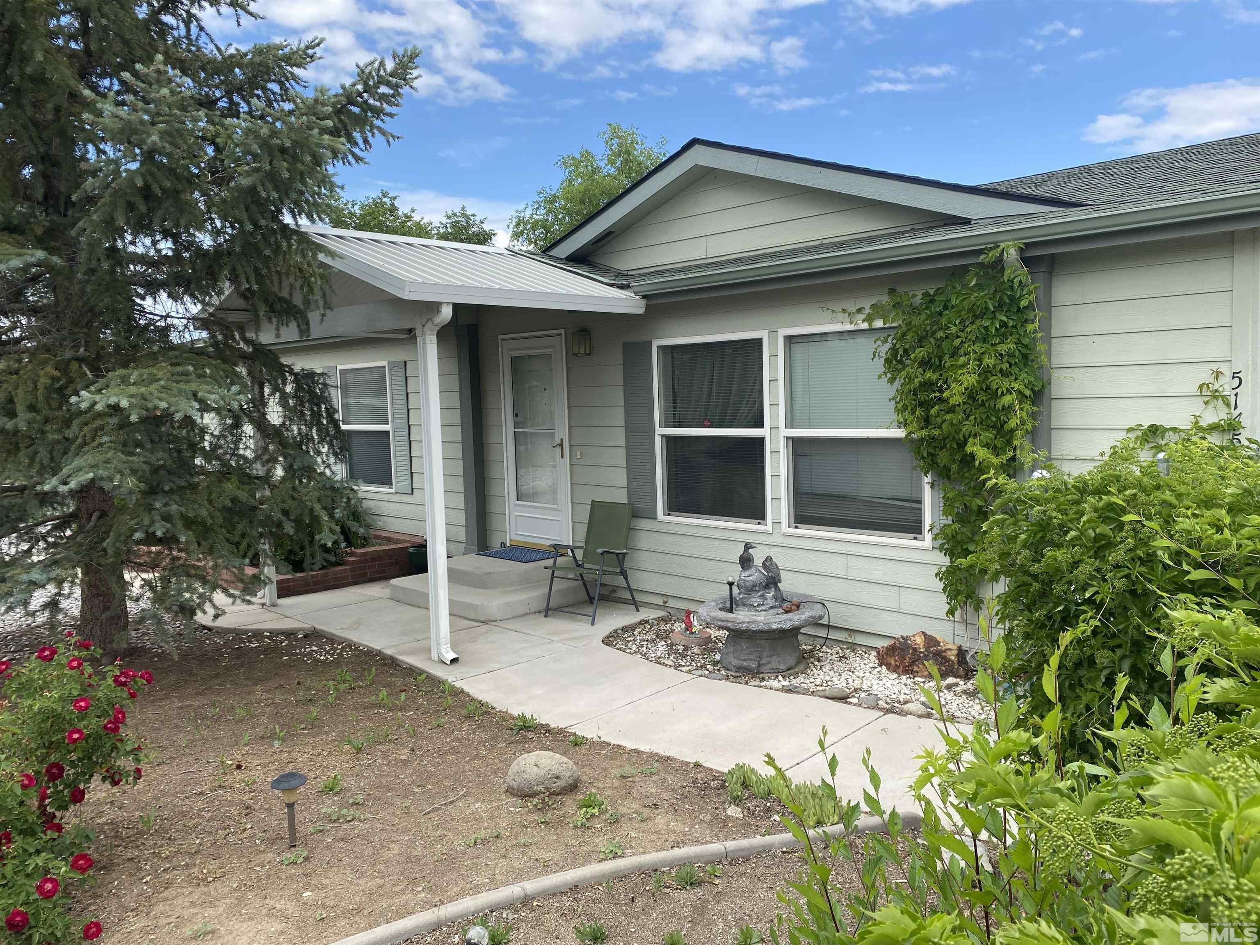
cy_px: 472
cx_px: 630
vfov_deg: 53.1
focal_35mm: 26
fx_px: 946
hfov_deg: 67.3
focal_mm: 4.25
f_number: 1.8
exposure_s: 1/949
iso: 32
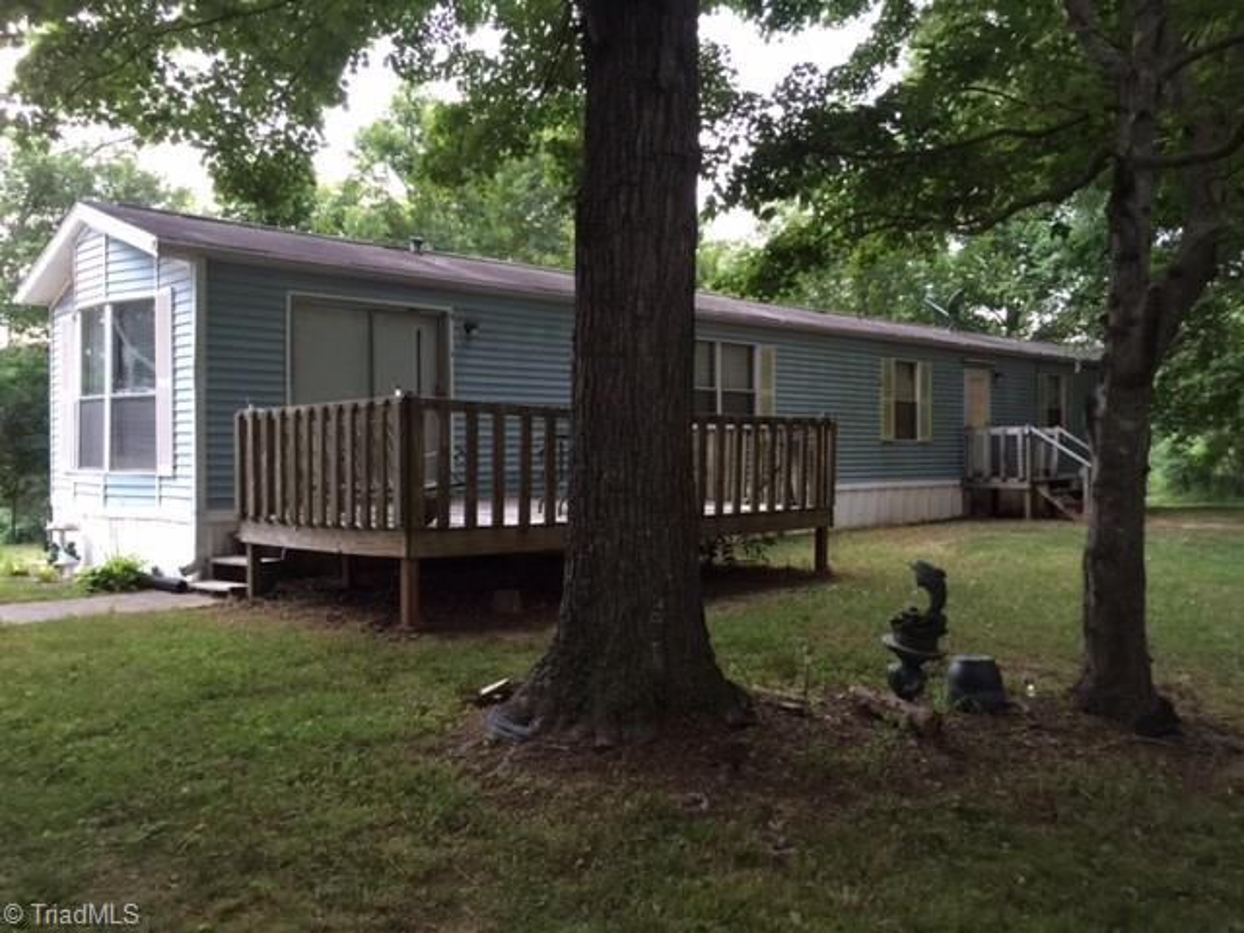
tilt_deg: +0.1
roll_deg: -0.4
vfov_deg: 48.2
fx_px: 1042
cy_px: 466
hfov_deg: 61.7
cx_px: 622
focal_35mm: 29
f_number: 2.2
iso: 64
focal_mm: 4.15
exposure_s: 1/4
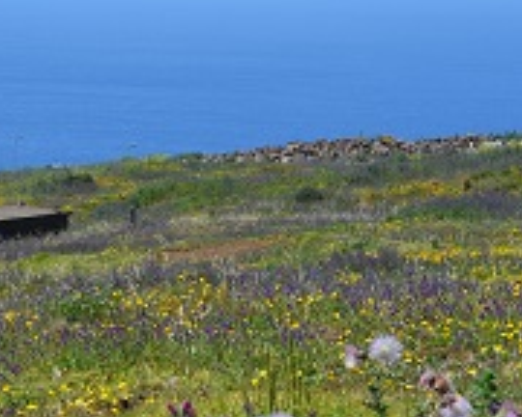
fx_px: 2496
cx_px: -113
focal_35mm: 162
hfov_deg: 11.7
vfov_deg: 9.6
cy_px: 229
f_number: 11
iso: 100
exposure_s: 1/160
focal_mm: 35
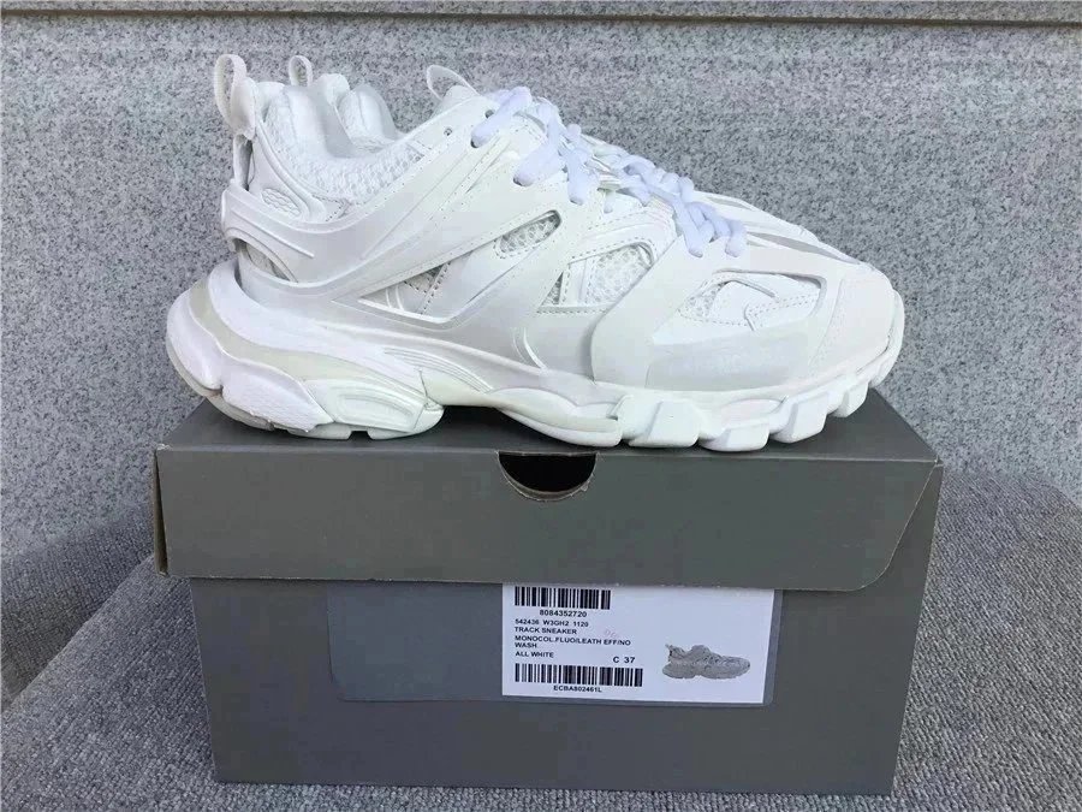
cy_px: 406
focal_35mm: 31
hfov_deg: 58.4
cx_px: 541
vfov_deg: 45.4
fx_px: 969
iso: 25
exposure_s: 1/994
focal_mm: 3.3
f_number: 2.4
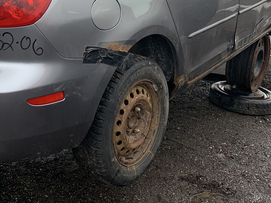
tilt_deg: -9.7
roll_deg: -0.4
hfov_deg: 31.7
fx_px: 462
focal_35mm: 59
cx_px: 50
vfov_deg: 24.0
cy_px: 11
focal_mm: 4.25
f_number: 1.8
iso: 25
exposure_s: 1/192
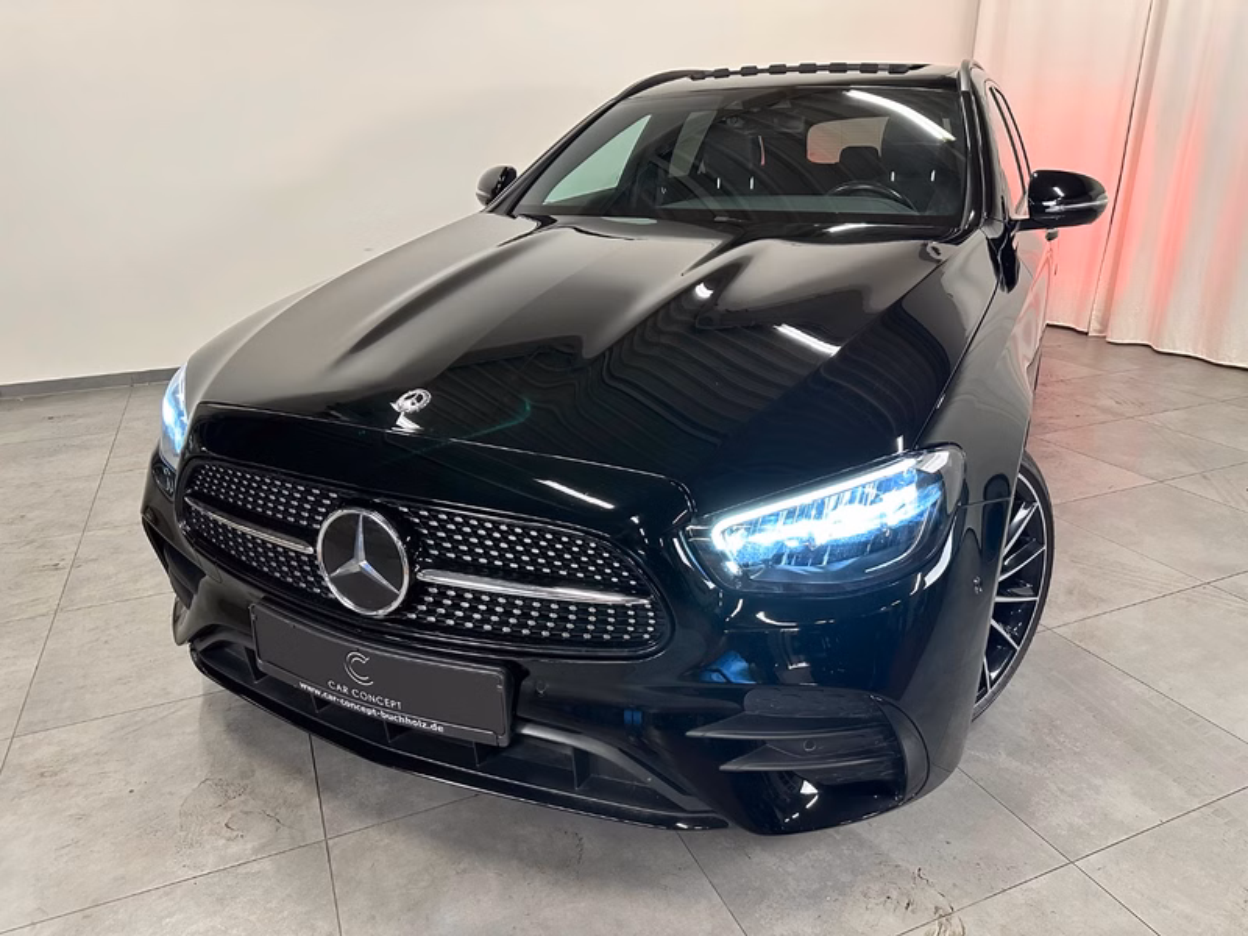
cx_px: 624
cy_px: 468
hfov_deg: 71.6
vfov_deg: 56.8
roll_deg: +0.6
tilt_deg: -20.0
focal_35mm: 24
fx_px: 865
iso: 500
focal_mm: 6.86
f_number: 1.78
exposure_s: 1/55
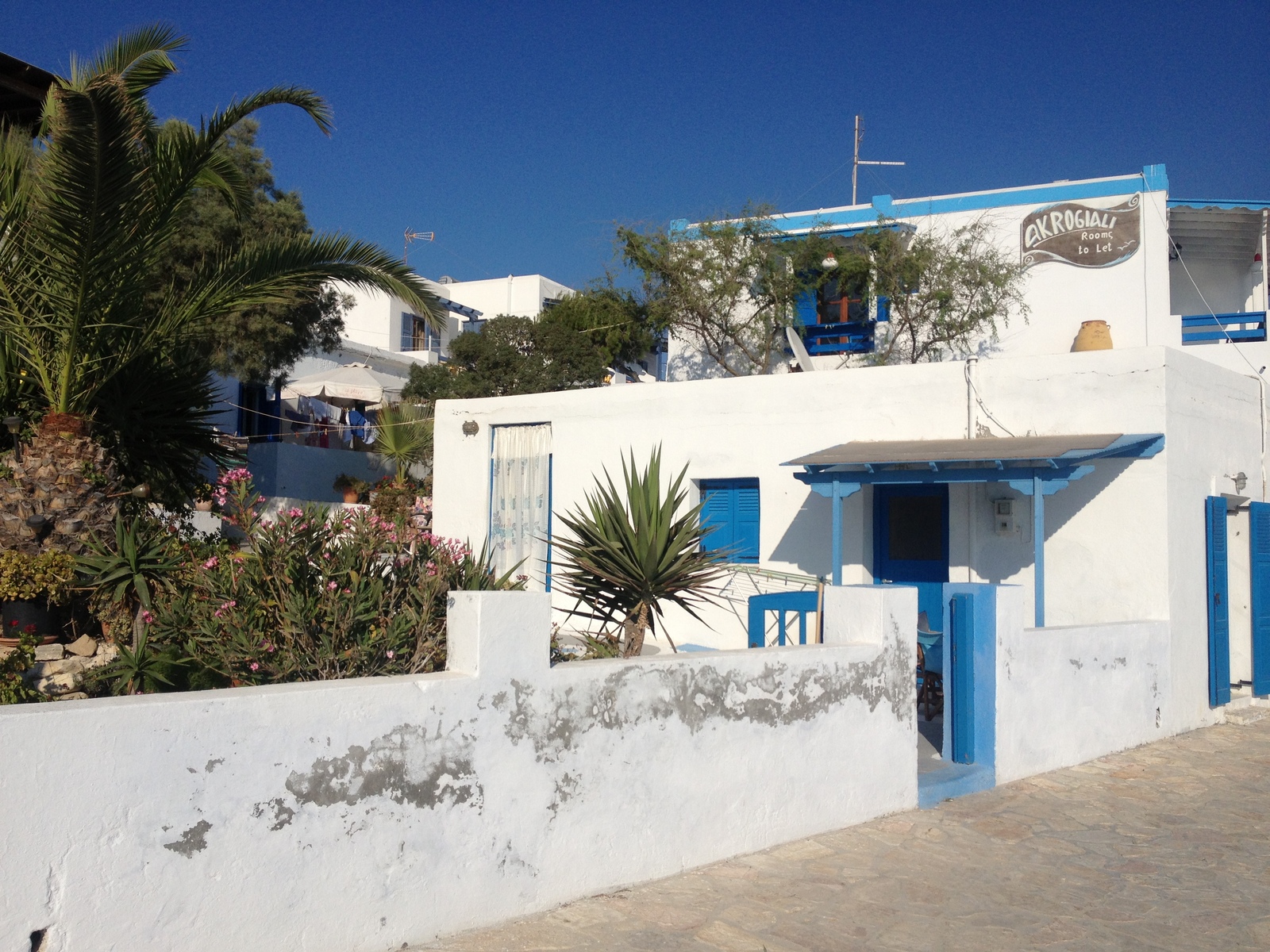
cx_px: 635
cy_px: 476
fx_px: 1284
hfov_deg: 52.6
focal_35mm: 35
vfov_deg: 40.7
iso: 50
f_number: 2.4
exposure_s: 1/4255
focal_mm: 4.28
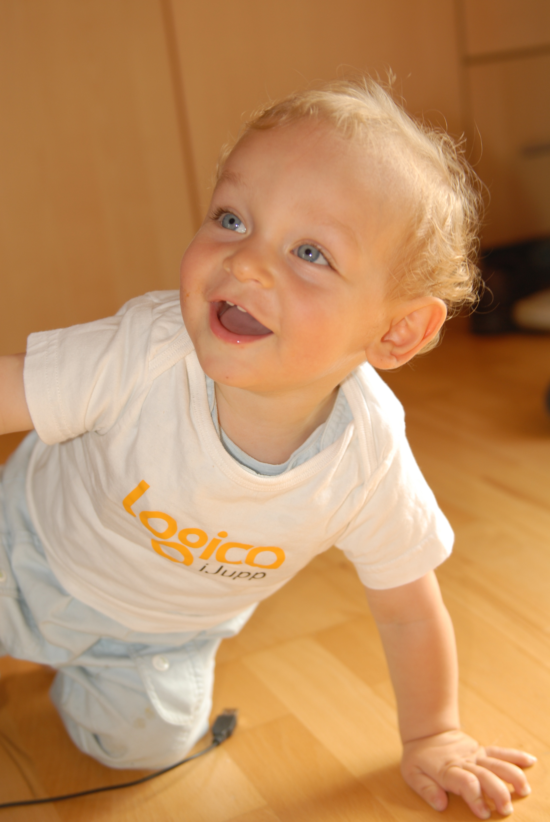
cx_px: 275
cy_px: 411
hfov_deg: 25.8
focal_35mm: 52
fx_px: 1200
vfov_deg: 37.8
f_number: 3.2
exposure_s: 1/100
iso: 125
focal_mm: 35
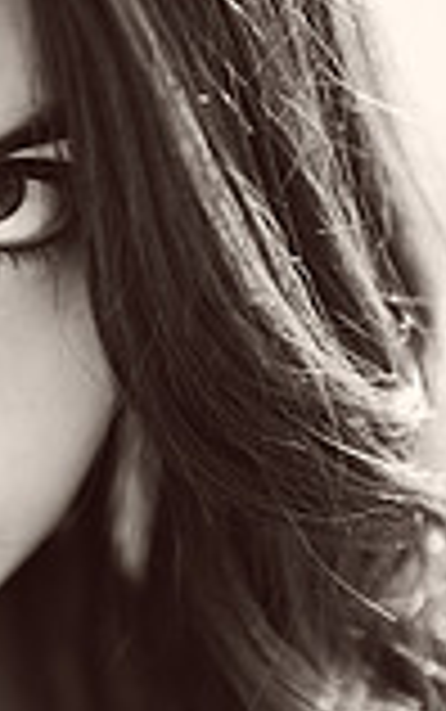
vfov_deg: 6.6
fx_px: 6154
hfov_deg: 4.1
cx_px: -257
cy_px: 428
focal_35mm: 317
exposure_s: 1/125
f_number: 2.5
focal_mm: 85
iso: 200
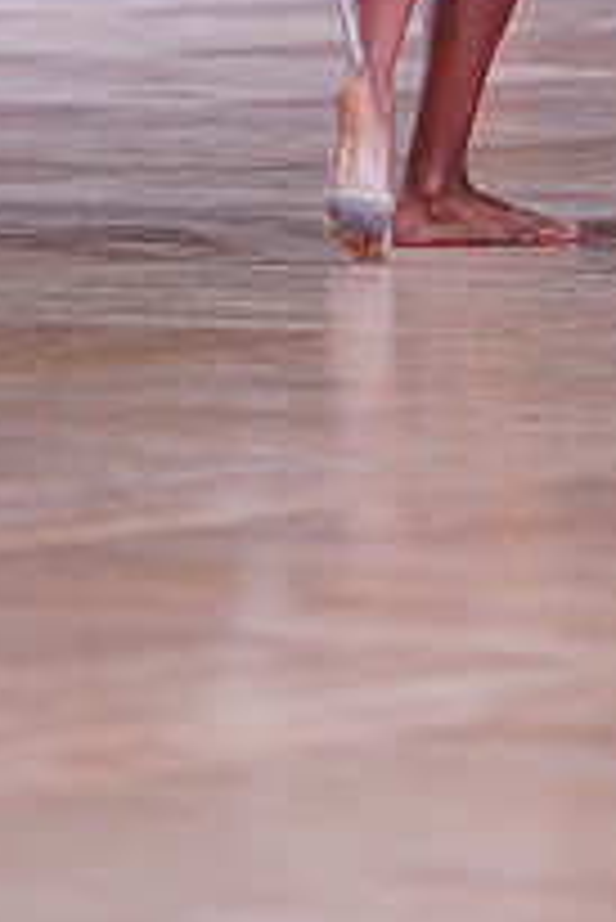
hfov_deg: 3.4
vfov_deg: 5.0
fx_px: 10428
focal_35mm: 407
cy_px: -310
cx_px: 690
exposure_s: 1/500
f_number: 2.8
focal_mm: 144
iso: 1250
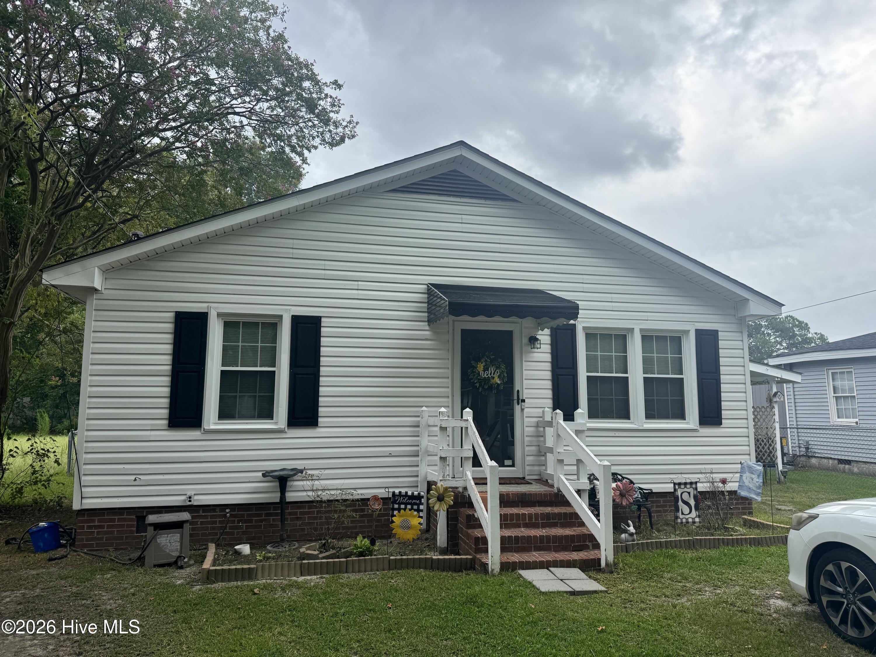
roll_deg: -1.1
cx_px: 438
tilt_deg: +7.3
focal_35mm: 24
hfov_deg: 71.6
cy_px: 328
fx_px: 607
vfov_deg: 56.8
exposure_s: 1/1980
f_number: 1.78
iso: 80
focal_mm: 6.76
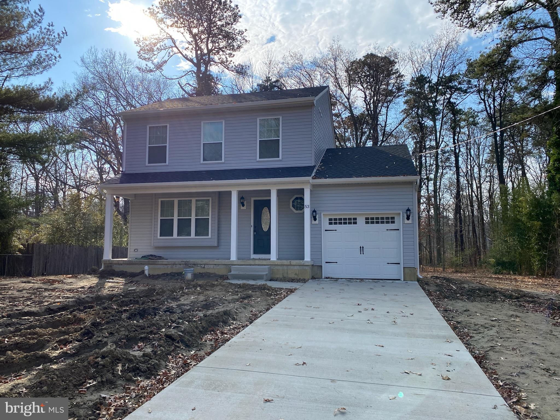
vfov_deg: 53.1
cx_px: 280
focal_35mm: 26
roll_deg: -0.5
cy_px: 210
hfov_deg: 67.3
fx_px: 421
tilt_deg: +5.1
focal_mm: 4.25
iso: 32
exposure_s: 1/2513
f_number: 1.8
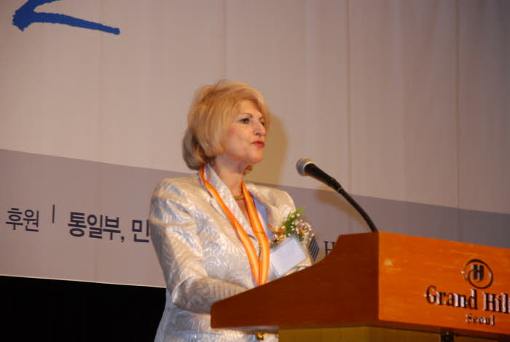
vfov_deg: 8.8
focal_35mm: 158
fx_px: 2236
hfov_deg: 13.0
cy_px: 171
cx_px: 255
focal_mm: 105
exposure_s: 1/60
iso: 640
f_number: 5.6
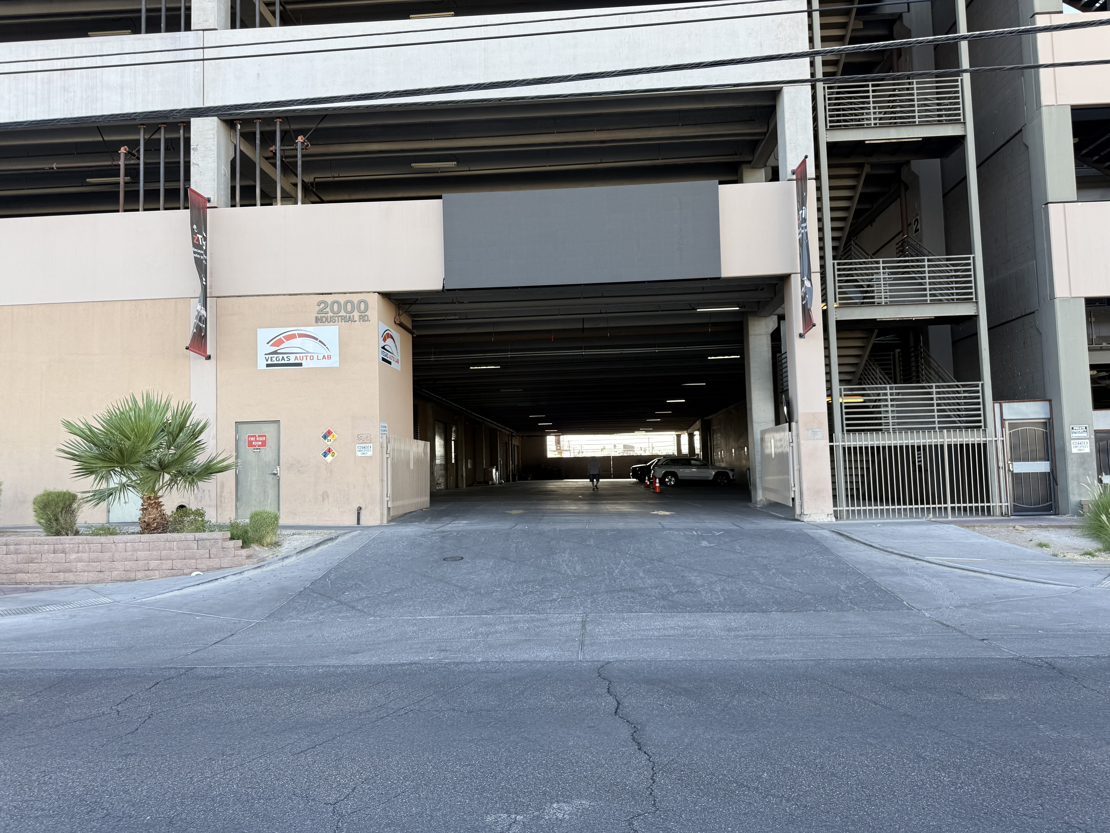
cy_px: 416
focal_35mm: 24
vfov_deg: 56.8
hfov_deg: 71.6
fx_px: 770
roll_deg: +4.8
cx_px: 555
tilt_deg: +5.4
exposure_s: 1/416
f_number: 1.78
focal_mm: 6.76
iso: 80
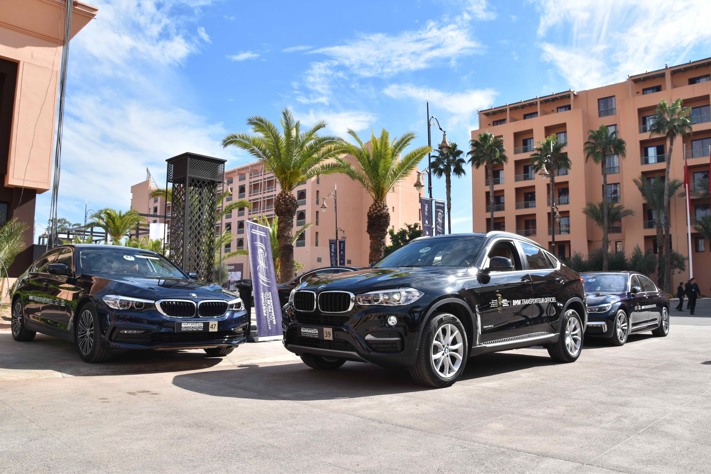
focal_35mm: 27
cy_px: 237
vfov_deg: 47.9
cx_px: 356
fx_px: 533
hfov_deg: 67.4
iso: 200
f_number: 10
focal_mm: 18
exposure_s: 1/400
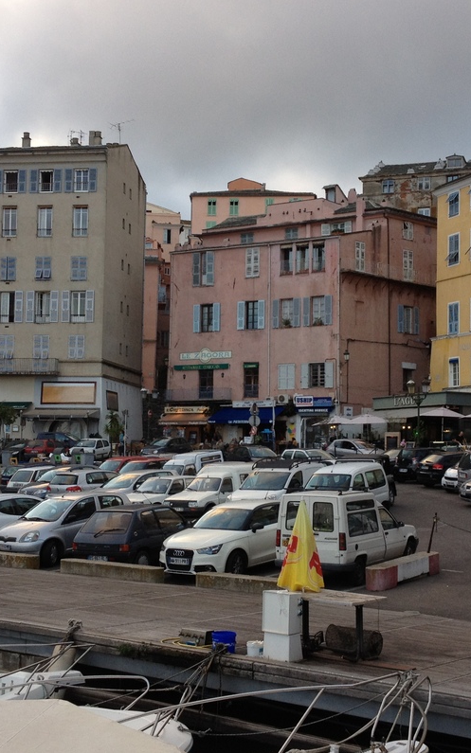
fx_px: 1150
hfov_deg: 23.1
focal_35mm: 56
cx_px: 254
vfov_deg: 36.3
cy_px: 380
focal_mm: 4.28
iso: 64
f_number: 2.4
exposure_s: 1/148
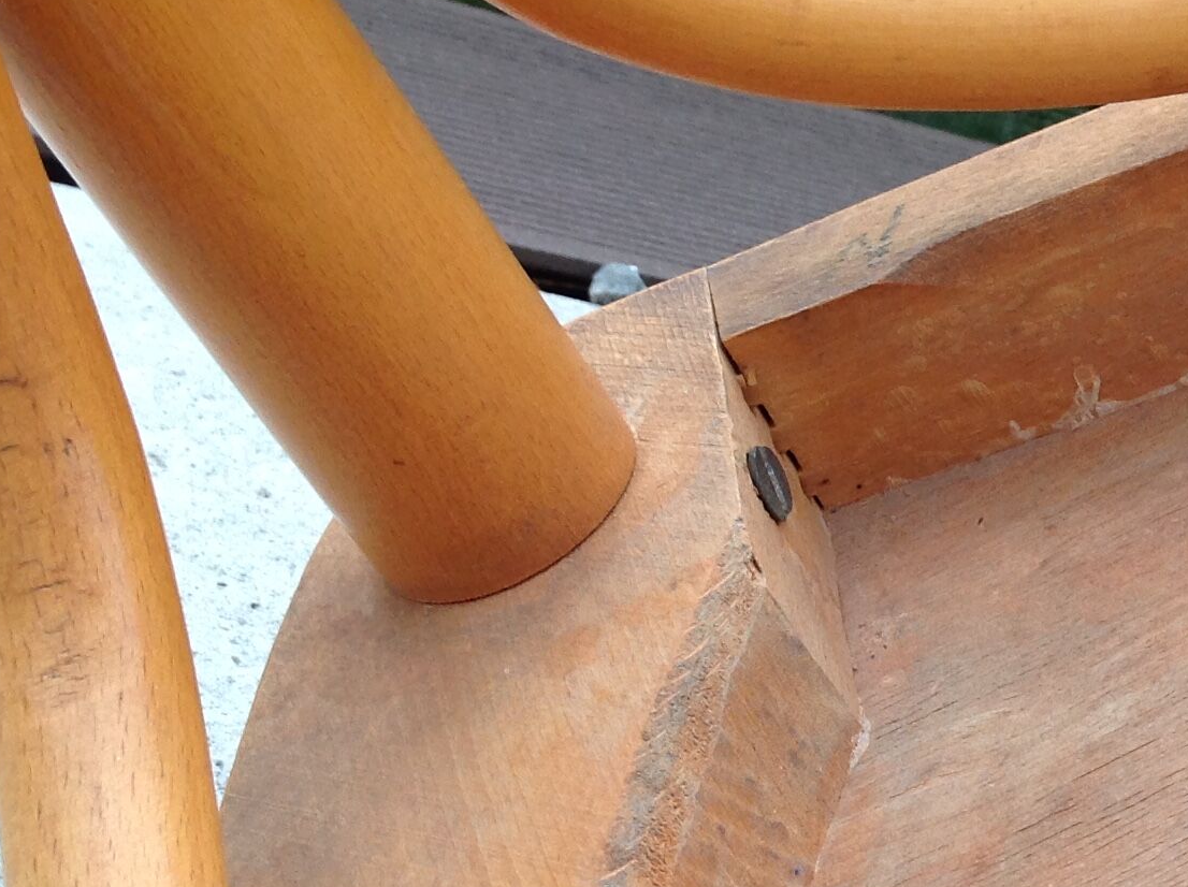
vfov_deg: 17.9
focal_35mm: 82
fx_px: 2810
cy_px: 510
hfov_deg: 22.7
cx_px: 1262
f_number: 2.4
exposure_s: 1/20
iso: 50
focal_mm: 4.28
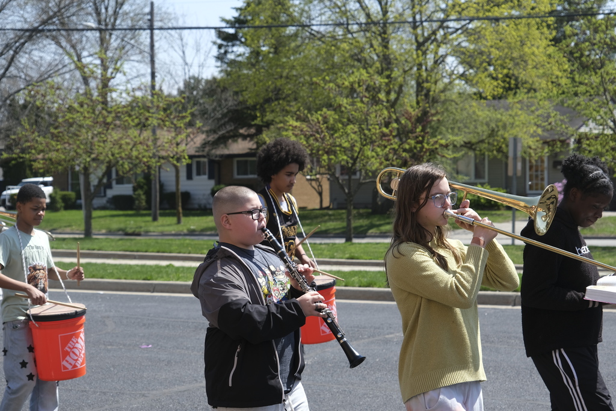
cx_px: 308
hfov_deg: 24.8
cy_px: 206
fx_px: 1403
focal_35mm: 82
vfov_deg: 16.7
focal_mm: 54.5
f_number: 5.6
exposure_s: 1/400
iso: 160
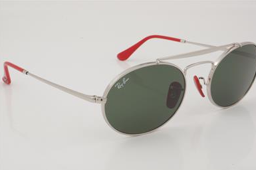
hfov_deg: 26.0
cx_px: 131
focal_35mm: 78
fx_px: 554
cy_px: 88
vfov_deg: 17.5
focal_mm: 50
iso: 100
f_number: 32
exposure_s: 1/3
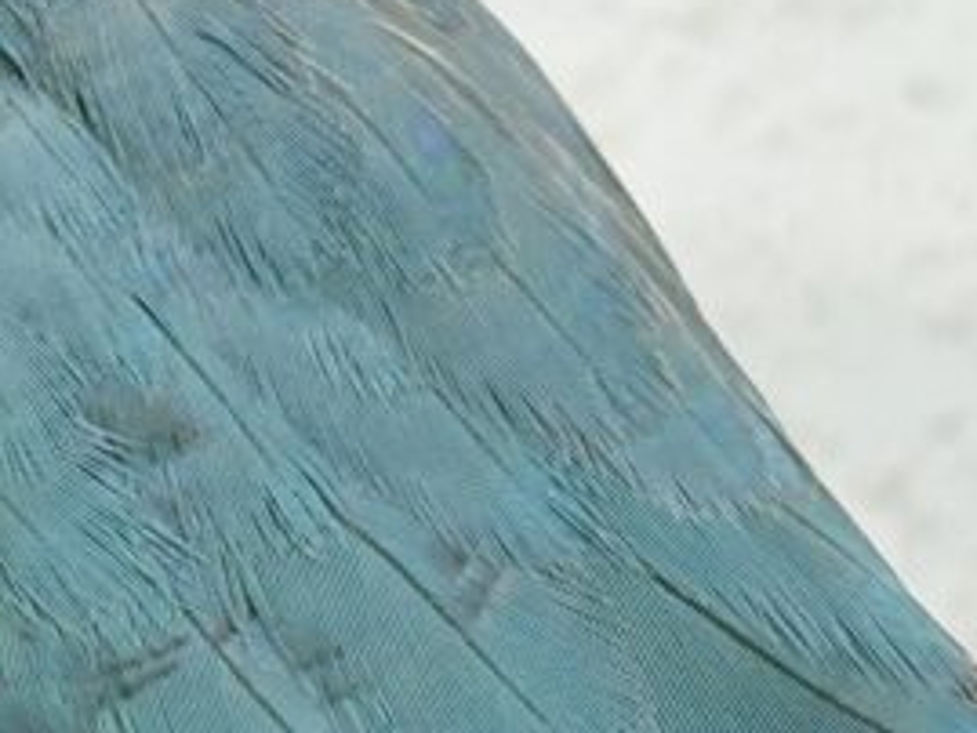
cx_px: -91
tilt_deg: -4.5
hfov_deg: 8.5
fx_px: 6551
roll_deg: -3.9
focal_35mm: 232
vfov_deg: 6.4
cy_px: 102
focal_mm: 5.96
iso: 40
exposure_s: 1/50
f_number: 1.6
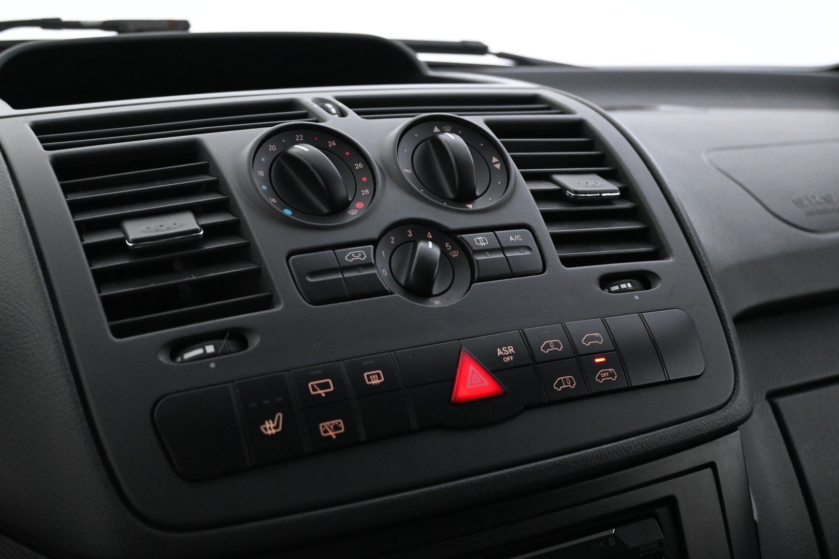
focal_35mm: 42
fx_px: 979
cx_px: 420
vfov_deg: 31.9
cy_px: 280
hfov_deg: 46.4
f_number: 4.5
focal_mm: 28
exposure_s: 1/50
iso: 5000
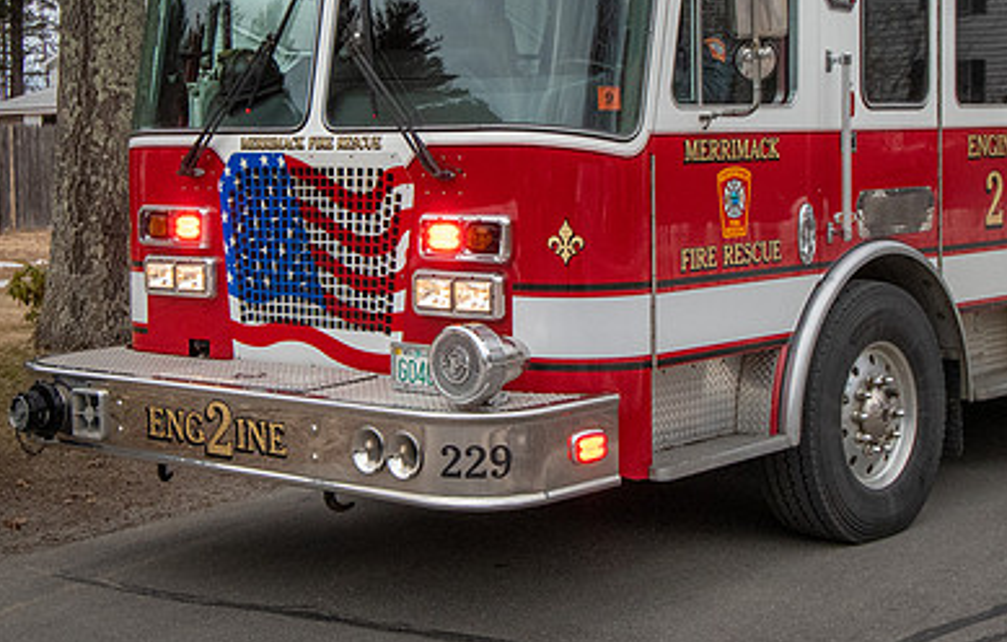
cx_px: 456
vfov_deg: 19.4
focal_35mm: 68
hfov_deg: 30.0
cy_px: 224
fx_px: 1877
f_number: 5.6
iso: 2000
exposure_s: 1/2500
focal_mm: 24
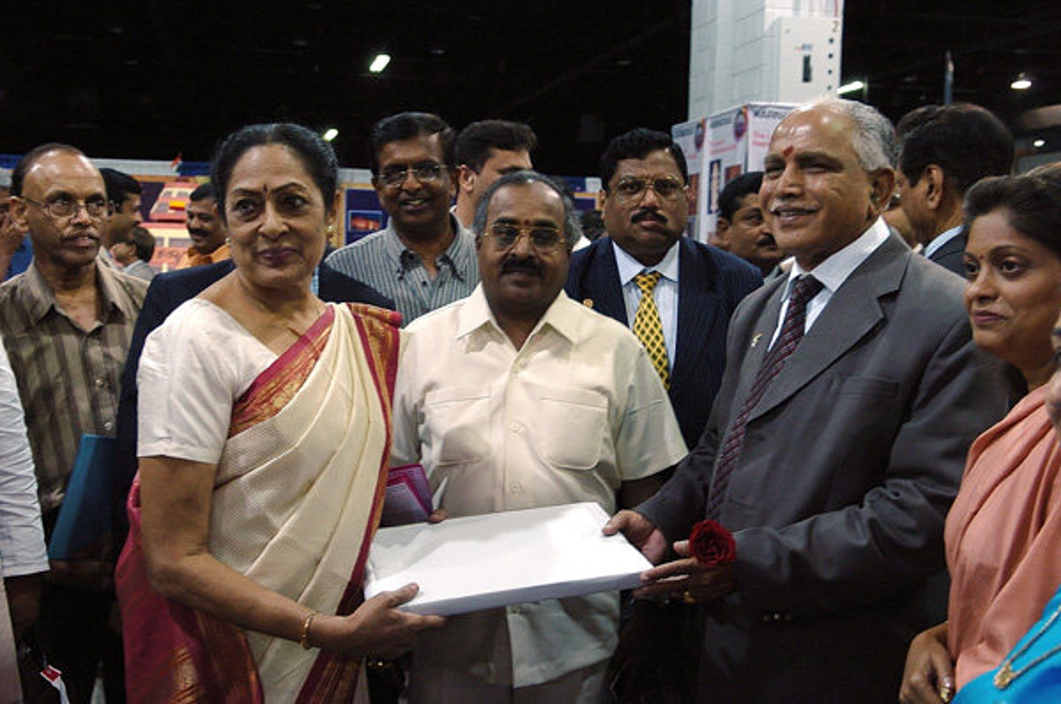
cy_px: 352
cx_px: 530
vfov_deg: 34.1
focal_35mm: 39
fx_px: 1148
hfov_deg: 49.6
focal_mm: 26
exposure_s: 1/20
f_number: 4
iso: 400
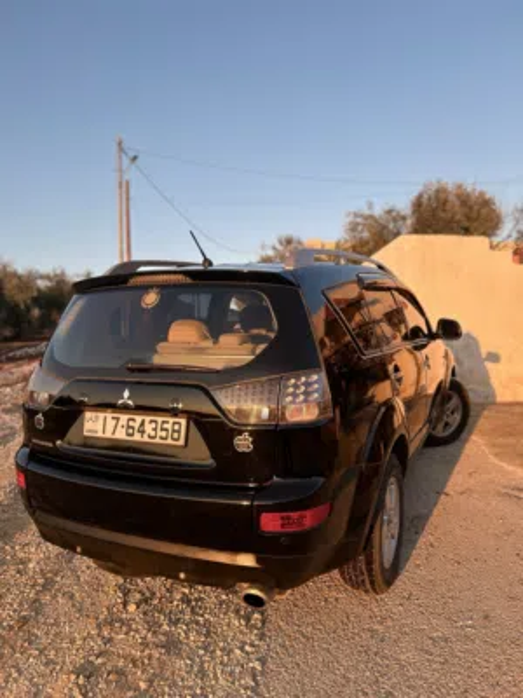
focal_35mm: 26
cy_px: 349
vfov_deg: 67.3
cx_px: 262
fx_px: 524
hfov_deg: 53.1
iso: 50
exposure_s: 1/581
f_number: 1.5
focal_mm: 5.7
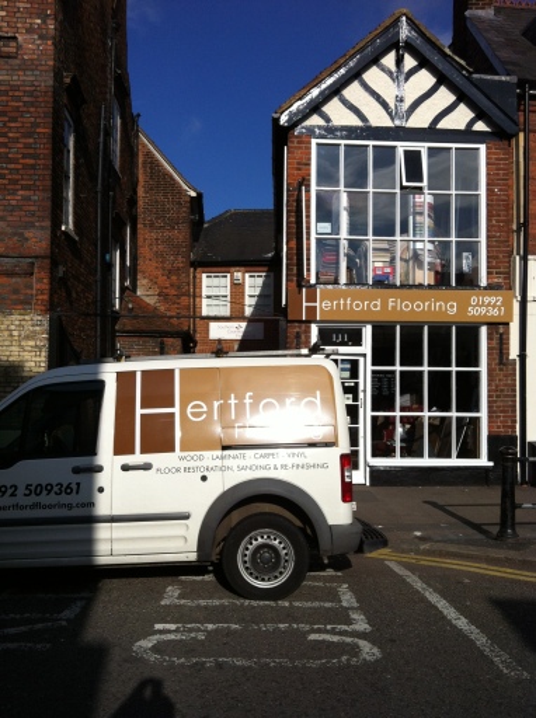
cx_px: 268
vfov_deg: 52.7
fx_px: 725
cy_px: 359
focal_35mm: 35
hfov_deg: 40.6
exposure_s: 1/3352
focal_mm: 3.85
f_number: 2.8
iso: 80
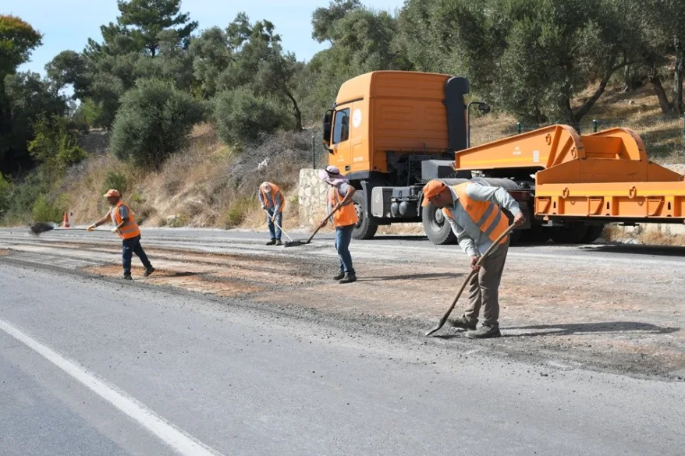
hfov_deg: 35.6
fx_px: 1065
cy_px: 205
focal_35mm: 56
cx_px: 360
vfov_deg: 24.2
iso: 100
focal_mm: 32
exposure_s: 1/640
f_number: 4.5
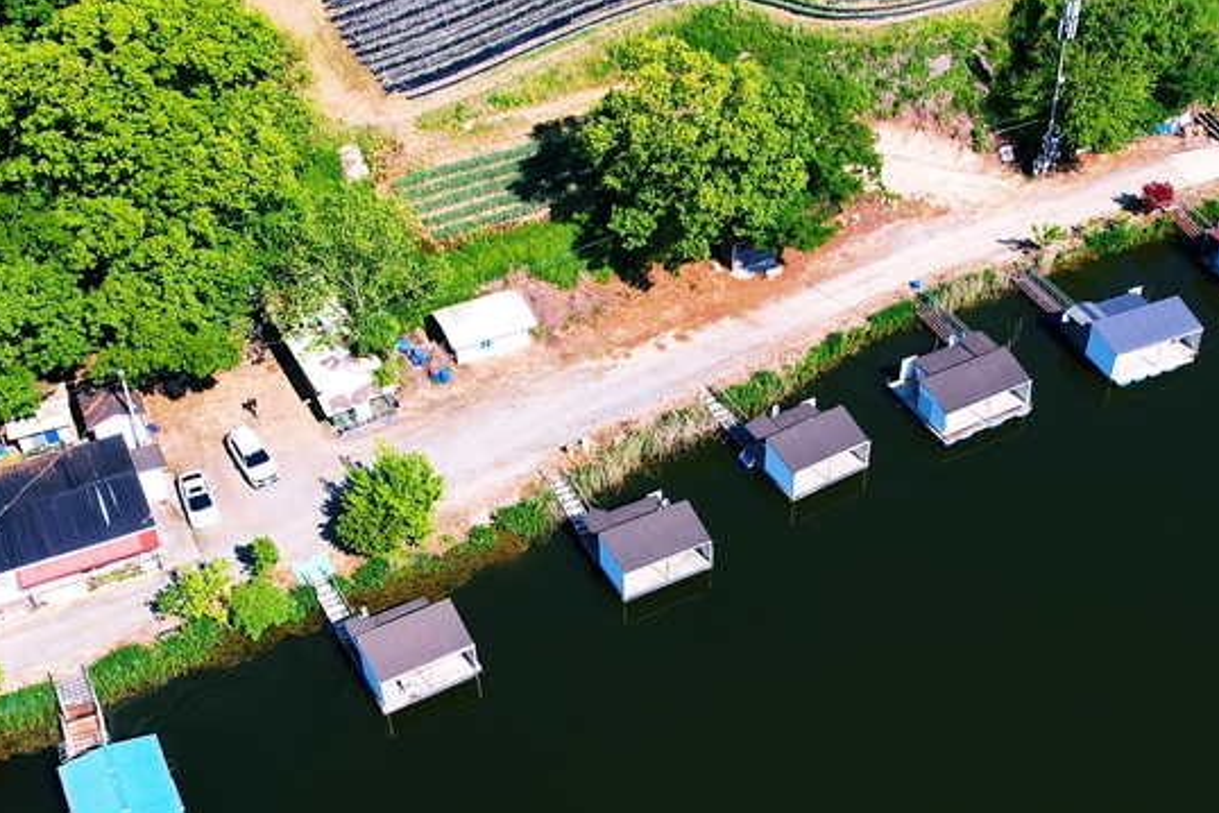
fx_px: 1592
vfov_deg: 28.4
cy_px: 570
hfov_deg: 41.9
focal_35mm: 47
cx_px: 673
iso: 100
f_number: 2.8
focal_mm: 8.38
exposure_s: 1/1250
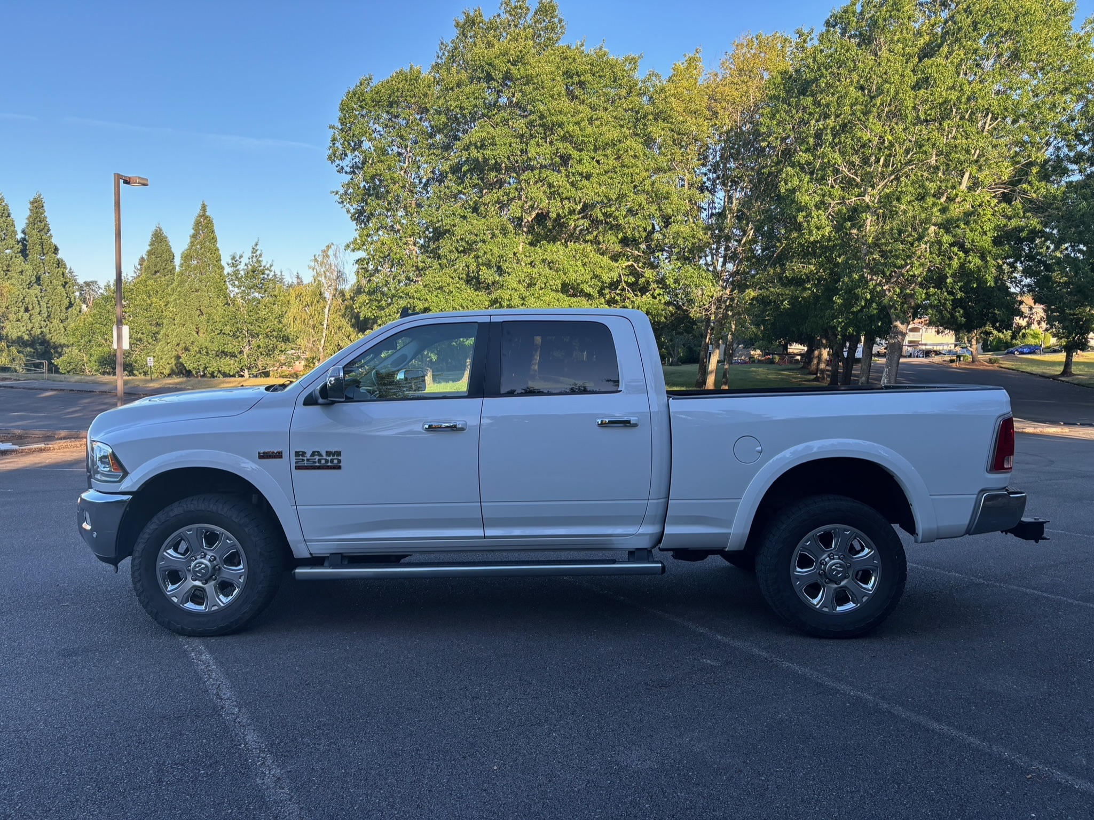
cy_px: 410
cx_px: 547
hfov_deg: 67.3
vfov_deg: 53.0
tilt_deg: -5.8
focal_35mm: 26
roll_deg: -2.1
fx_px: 822
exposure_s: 1/466
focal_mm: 5.96
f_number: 1.6
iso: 50
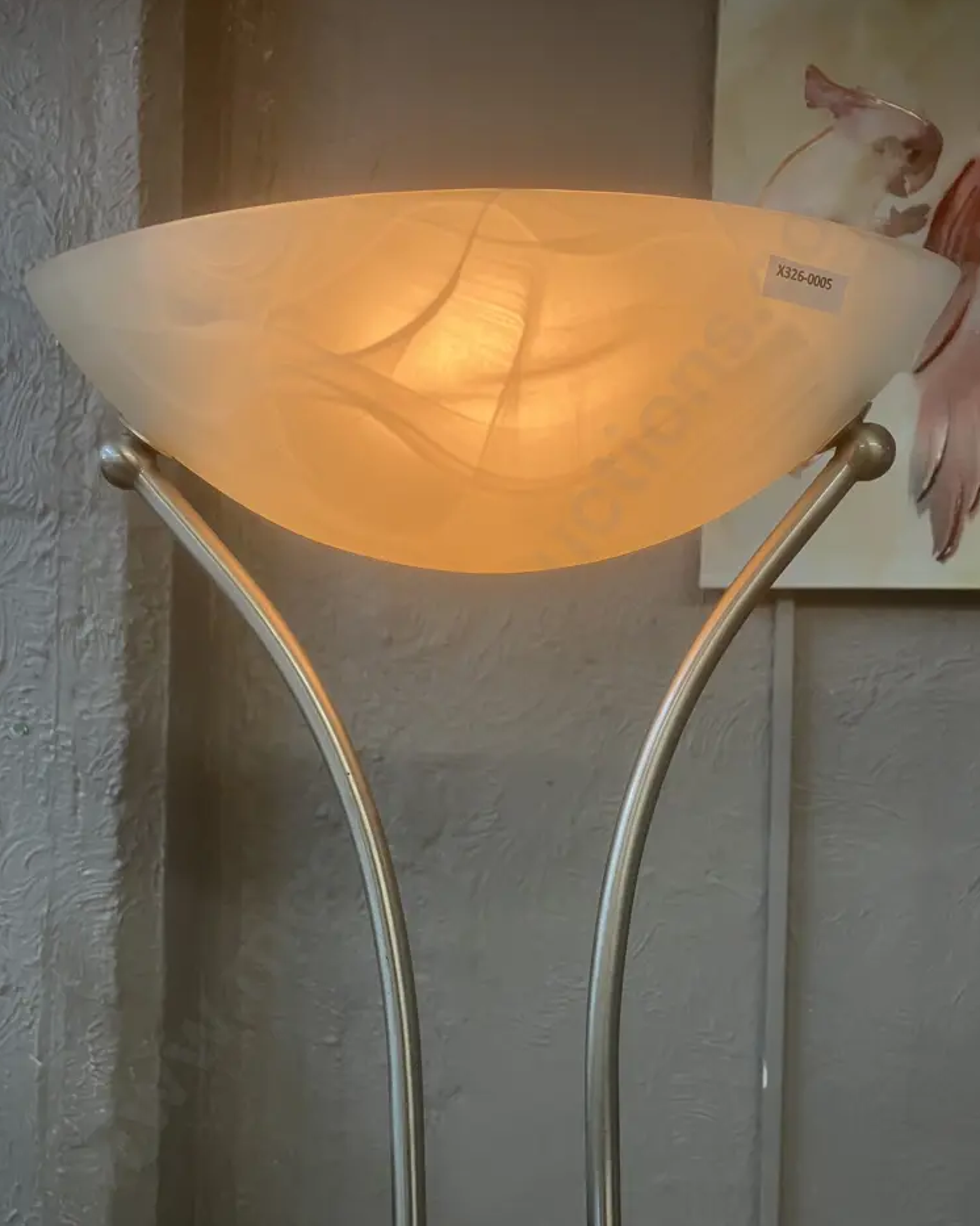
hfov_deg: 48.5
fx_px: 1088
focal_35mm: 30
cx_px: 491
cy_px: 650
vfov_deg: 58.7
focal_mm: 3.99
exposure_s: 1/50
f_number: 1.8
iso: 64
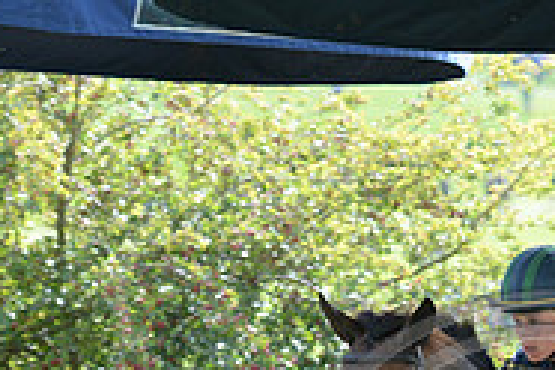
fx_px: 9357
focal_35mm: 607
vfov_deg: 2.3
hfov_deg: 3.4
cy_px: 552
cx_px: 558
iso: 800
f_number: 5.6
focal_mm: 195
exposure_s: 1/800
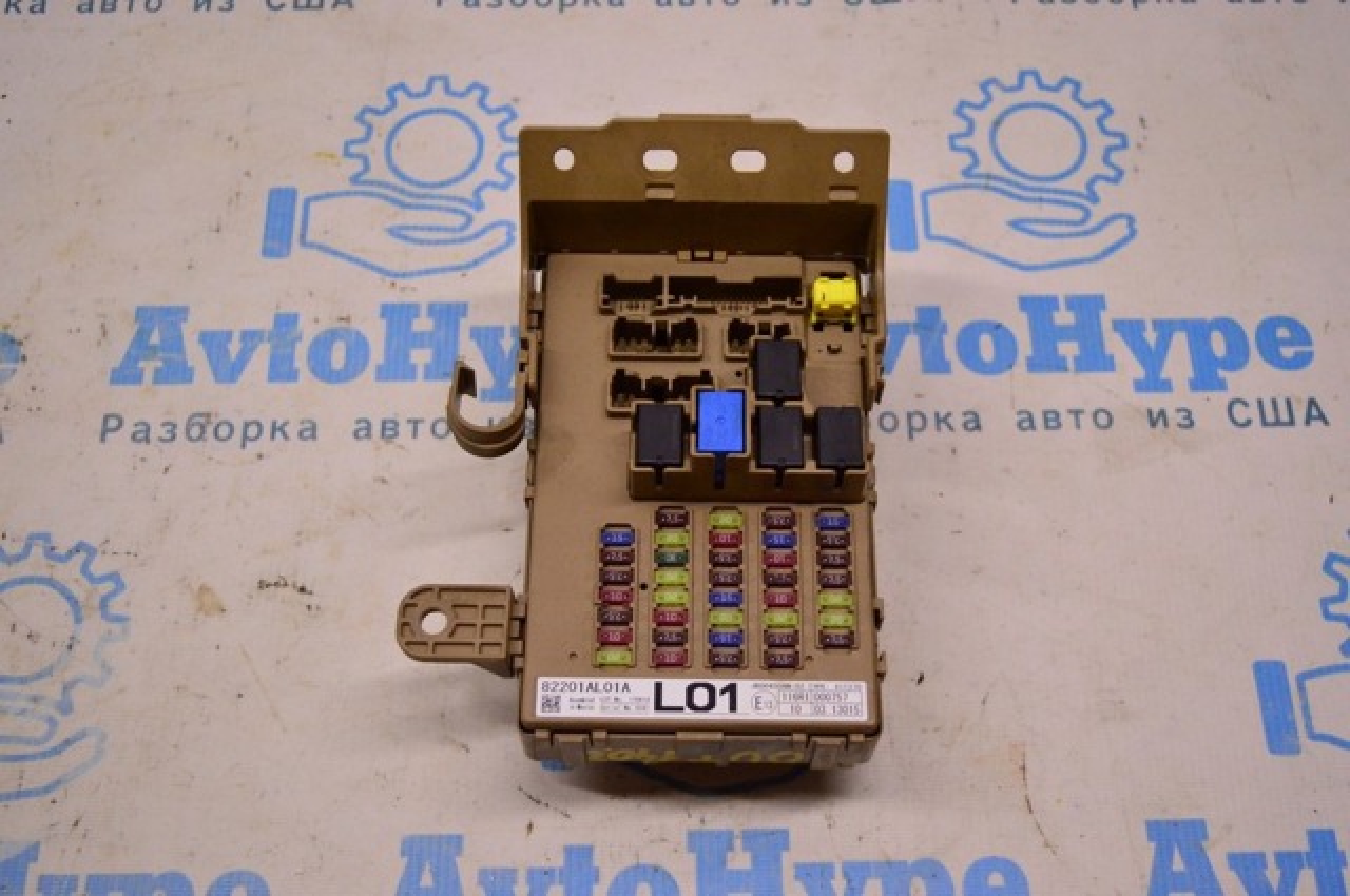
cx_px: 675
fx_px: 1629
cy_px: 448
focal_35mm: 44
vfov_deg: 30.8
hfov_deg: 45.0
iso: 1600
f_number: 4.2
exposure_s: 1/400
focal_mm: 29
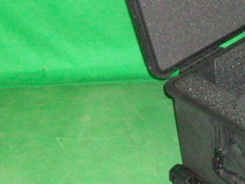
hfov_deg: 18.1
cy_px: 42
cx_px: 319
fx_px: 715
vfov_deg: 14.6
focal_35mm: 101
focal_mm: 5.7
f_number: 2.8
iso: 320
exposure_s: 1/60
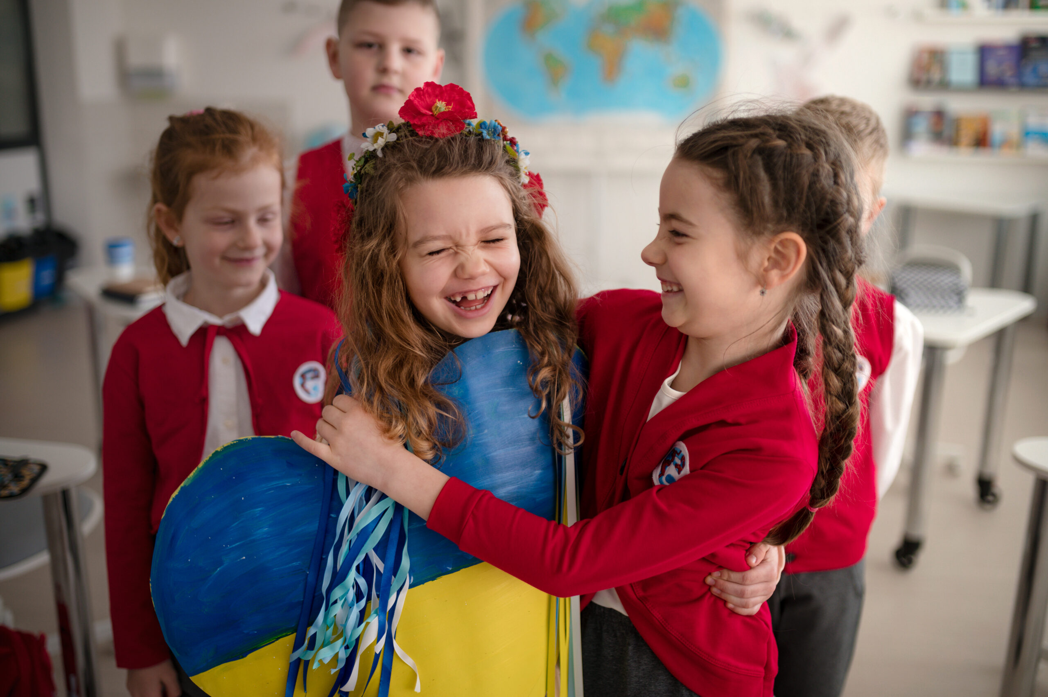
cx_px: 524
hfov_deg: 54.5
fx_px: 1018
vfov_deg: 37.8
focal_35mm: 35
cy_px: 348
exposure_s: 1/640
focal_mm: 35
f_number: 1.8
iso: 400
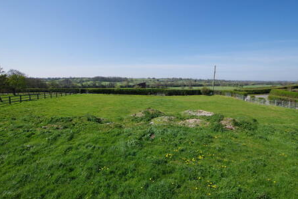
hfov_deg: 91.4
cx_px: 156
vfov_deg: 68.8
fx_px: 145
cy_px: 95
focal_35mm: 18
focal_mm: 11
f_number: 8
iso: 200
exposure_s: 1/500
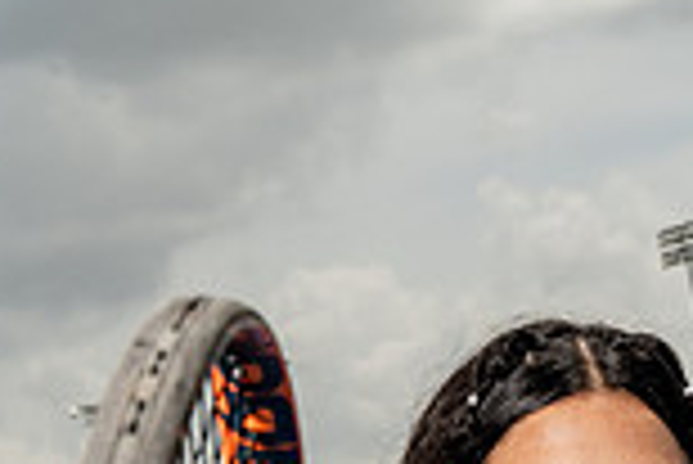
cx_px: 612
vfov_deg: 9.3
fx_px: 2640
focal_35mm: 137
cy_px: 1000
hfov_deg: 14.8
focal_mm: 47
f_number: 11
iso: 100
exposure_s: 1/200
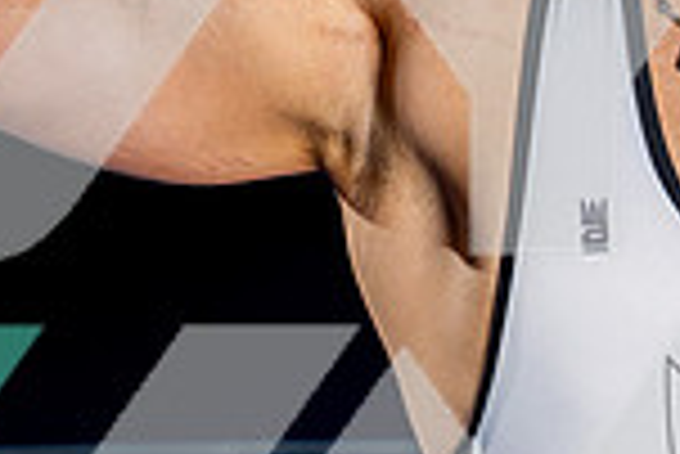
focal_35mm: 219
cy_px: 20
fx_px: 4141
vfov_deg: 6.3
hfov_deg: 9.3
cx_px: 734
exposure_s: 1/250
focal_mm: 57
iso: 125
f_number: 4
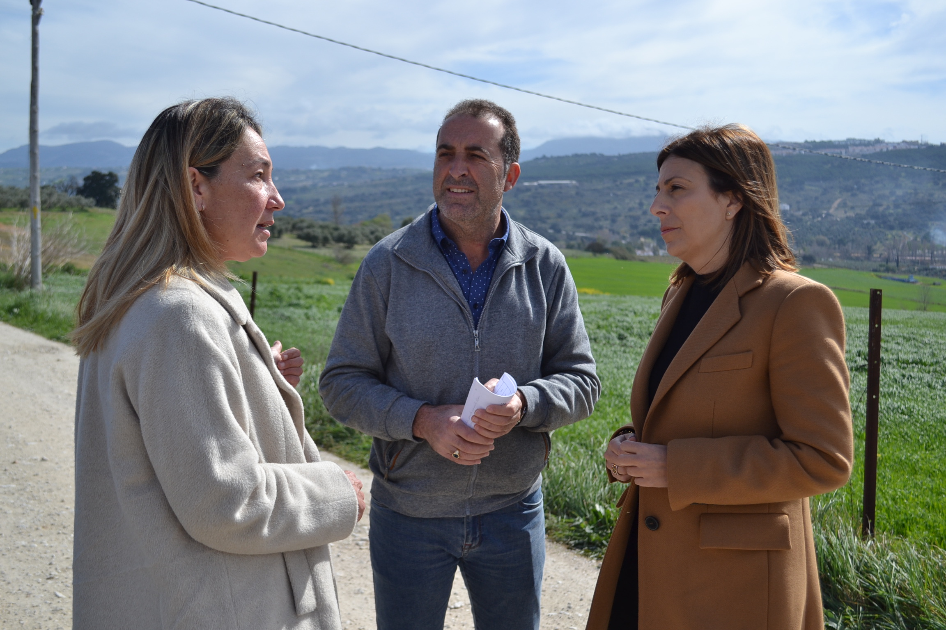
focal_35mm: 42
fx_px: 1104
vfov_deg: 31.9
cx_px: 473
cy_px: 315
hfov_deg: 46.4
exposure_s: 1/1600
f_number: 4.5
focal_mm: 28
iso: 200
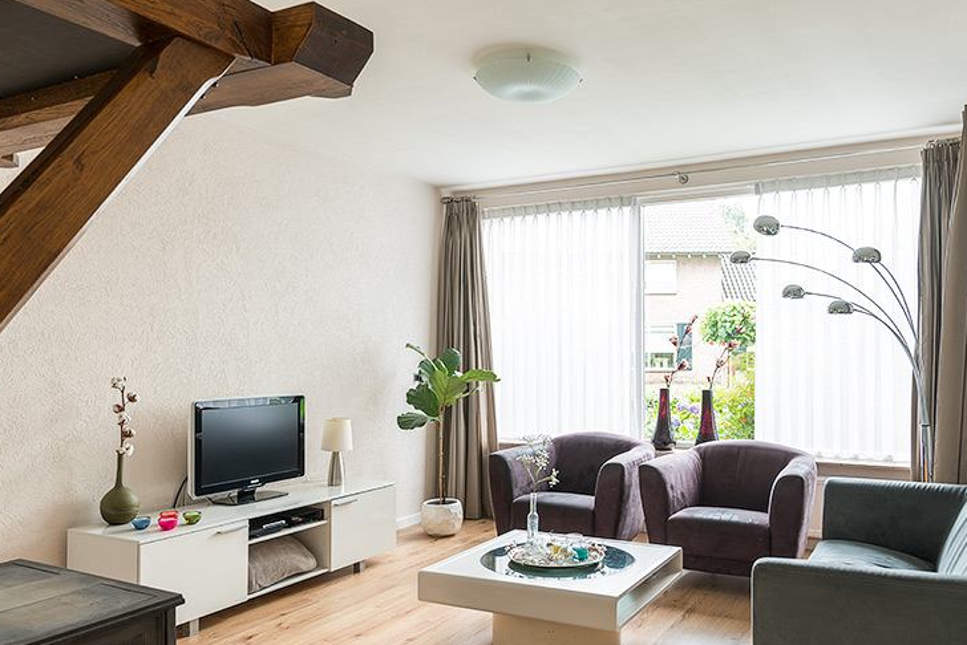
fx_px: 779
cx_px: 533
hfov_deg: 63.5
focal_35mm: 29
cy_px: 354
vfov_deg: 44.9
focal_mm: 22
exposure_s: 1/1.43
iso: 100
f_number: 8
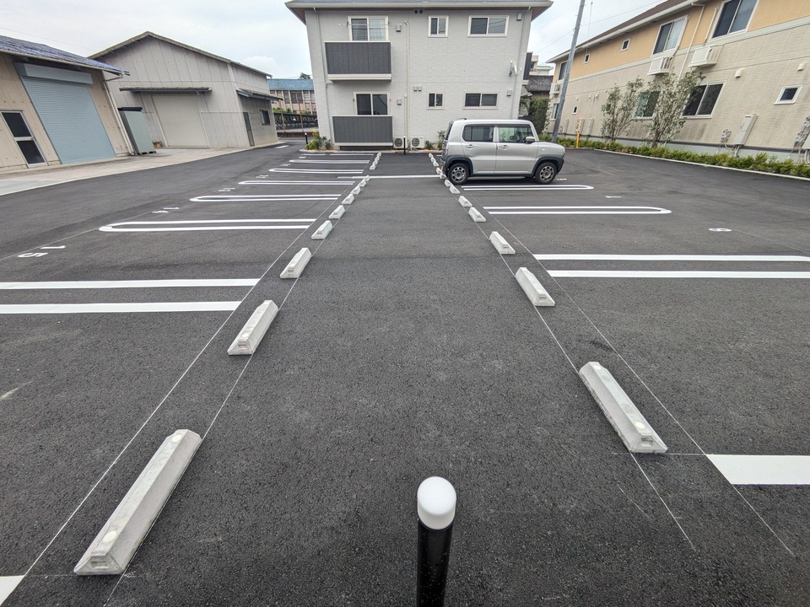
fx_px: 328
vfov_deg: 85.7
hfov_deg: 102.1
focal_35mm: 14
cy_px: 304
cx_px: 405
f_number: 2.2
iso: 50
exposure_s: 1/875
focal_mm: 1.83
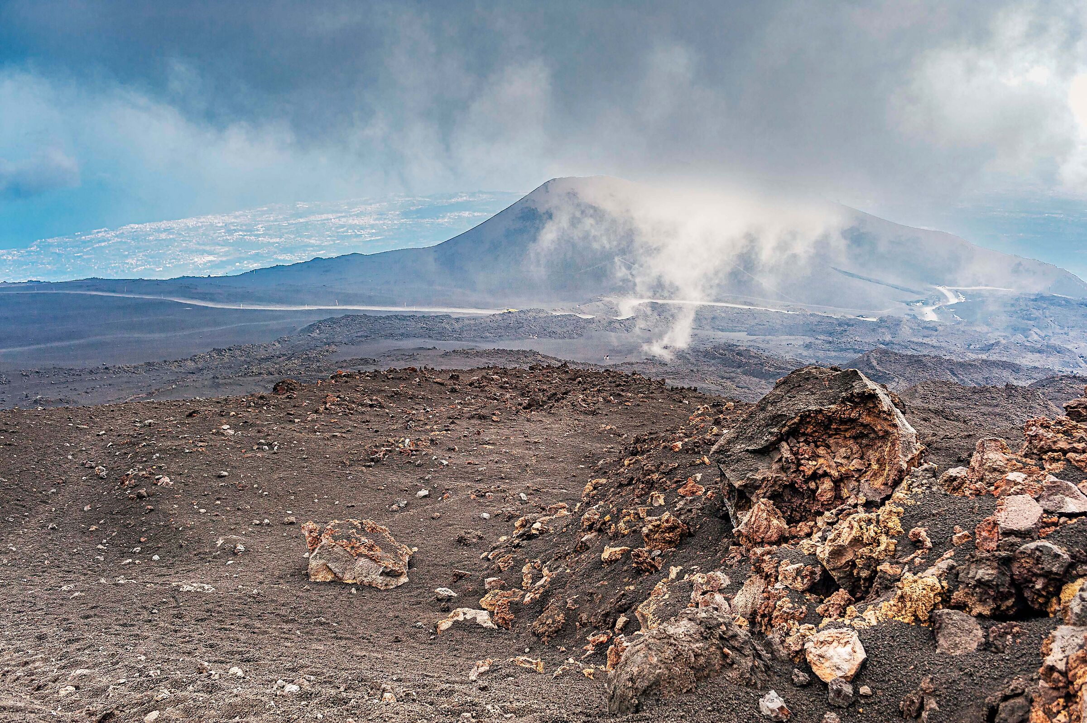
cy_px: 362
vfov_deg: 37.8
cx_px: 544
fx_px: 1056
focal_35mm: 35
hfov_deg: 54.5
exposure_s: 1/200
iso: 250
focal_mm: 35
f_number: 6.3
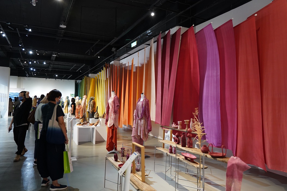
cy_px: 96
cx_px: 144
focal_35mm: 27
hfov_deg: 67.4
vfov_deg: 47.8
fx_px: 215
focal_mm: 27
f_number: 4
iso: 3200
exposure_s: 1/160
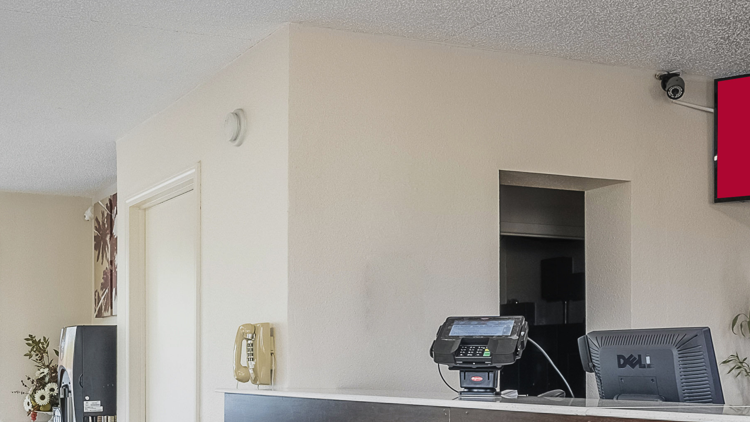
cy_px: 367
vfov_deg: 22.6
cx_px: 206
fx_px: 1034
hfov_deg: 39.0
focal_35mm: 52
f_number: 5.6
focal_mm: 10
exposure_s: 1/950
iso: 400
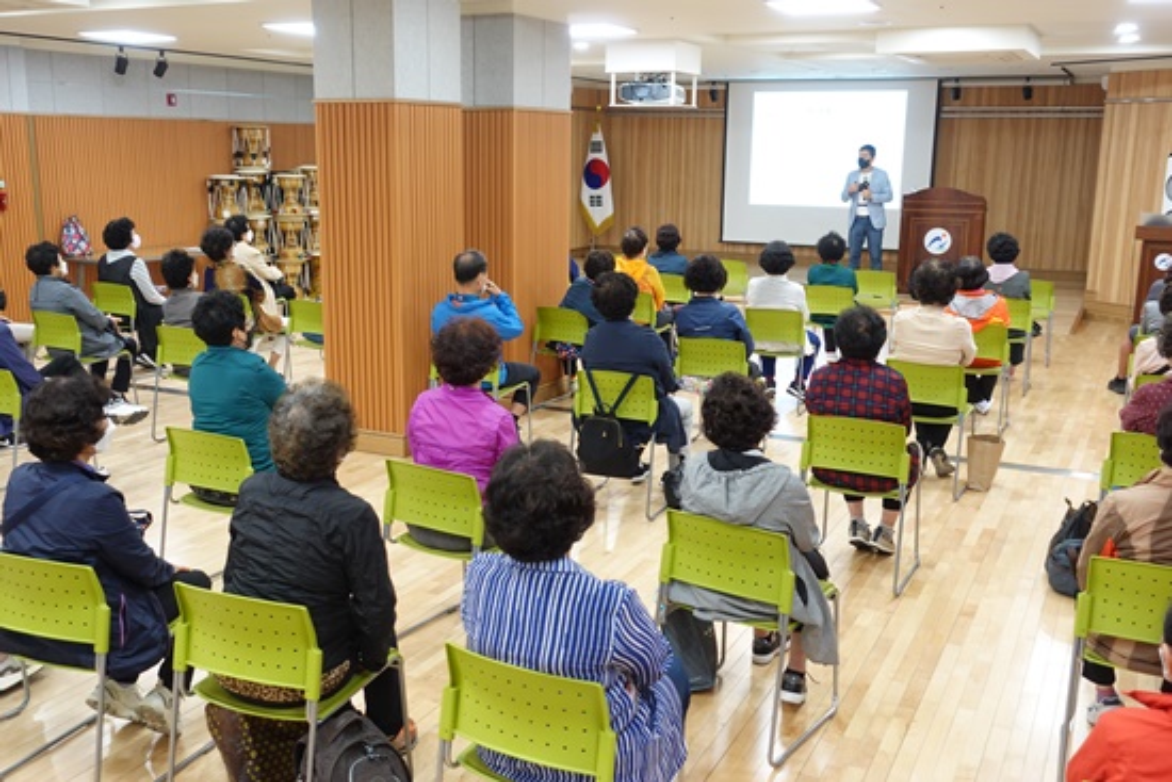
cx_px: 586
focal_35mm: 34
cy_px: 391
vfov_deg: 38.9
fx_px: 1107
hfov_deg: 55.8
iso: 320
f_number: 2.8
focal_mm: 13.08
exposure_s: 1/40
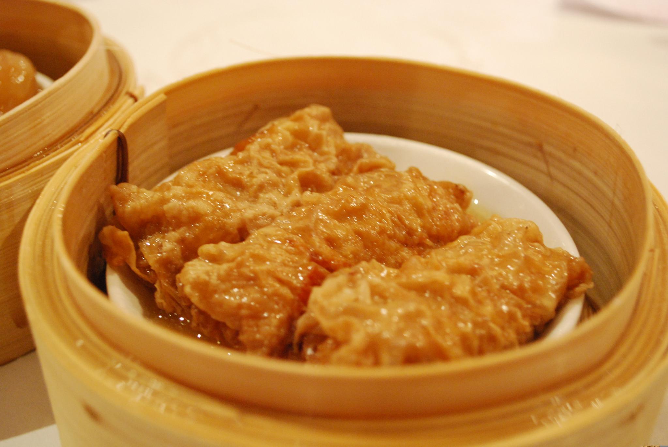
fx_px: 836
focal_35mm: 45
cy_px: 224
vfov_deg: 29.9
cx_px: 334
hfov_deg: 43.6
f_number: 4.8
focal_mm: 30
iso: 1600
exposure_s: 1/13
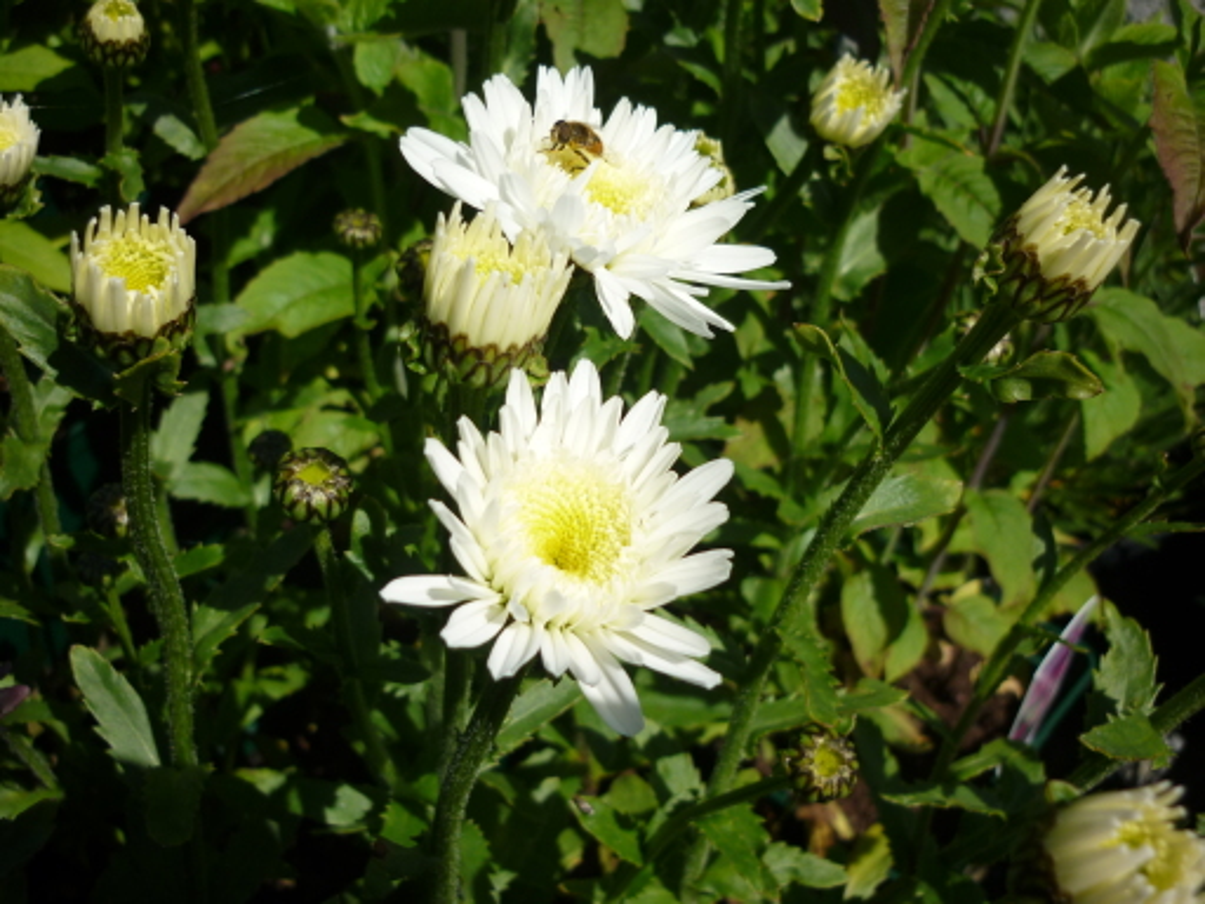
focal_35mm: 39
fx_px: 1358
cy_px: 452
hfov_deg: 47.9
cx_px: 602
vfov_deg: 36.8
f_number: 8
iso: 80
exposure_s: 1/250
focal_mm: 6.4
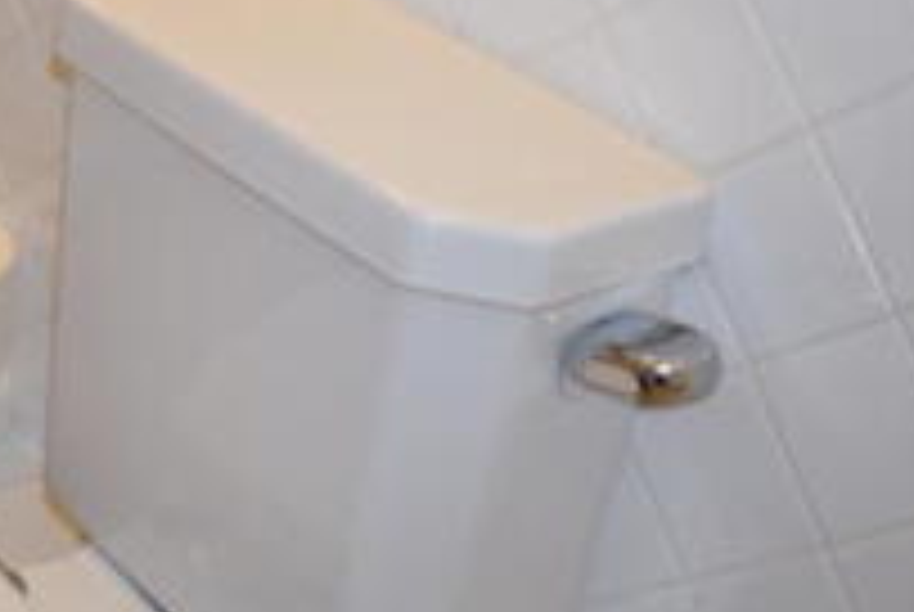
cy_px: -133
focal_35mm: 87
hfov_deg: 20.7
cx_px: -356
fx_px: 2212
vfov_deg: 15.2
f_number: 5
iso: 800
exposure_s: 1/80
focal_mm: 18
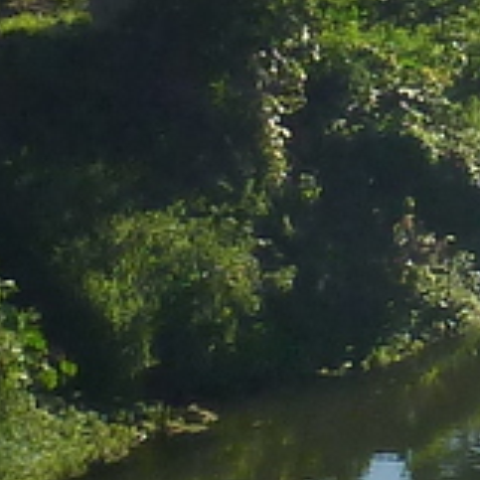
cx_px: 912
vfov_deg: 7.7
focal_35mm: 220
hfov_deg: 7.7
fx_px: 3451
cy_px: -364
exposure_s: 1/400
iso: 125
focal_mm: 4.1
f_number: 4
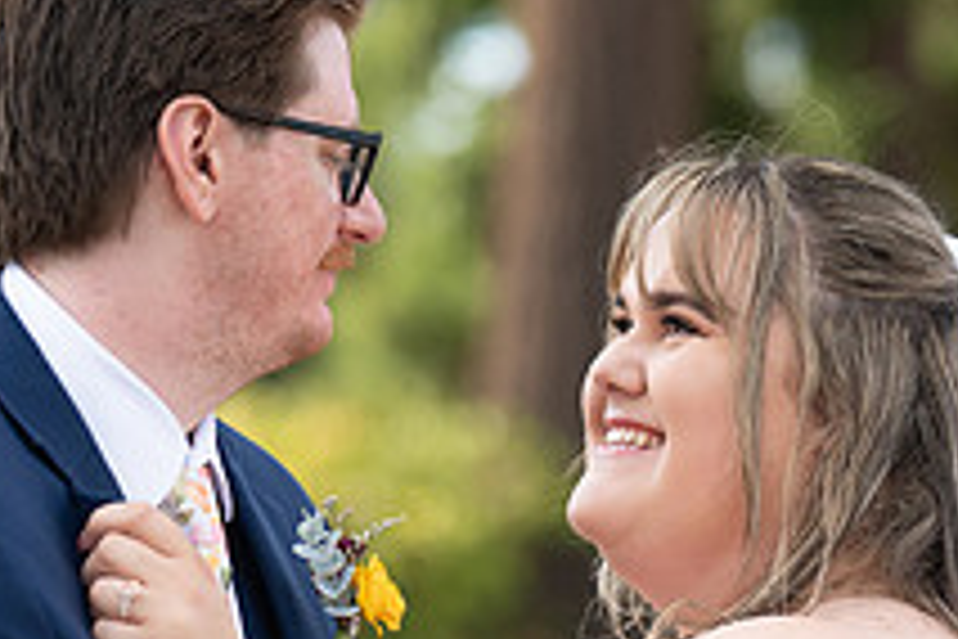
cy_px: 637
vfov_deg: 4.9
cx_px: 589
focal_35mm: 281
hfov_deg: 7.3
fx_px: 7477
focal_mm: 103
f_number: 2.8
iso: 400
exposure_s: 1/1600
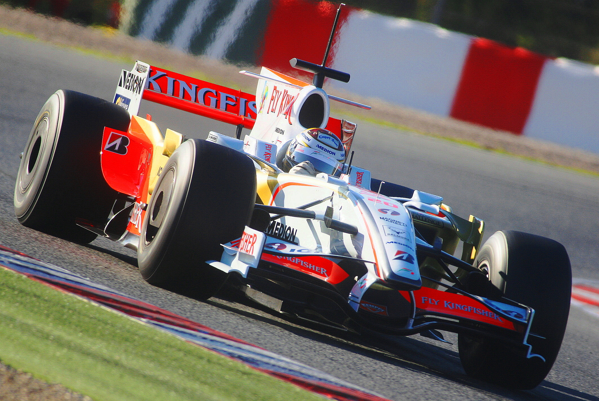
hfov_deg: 3.0
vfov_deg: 2.0
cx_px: 300
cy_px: 200
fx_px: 11492
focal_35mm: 690
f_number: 6.3
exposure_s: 1/640
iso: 200
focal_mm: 460
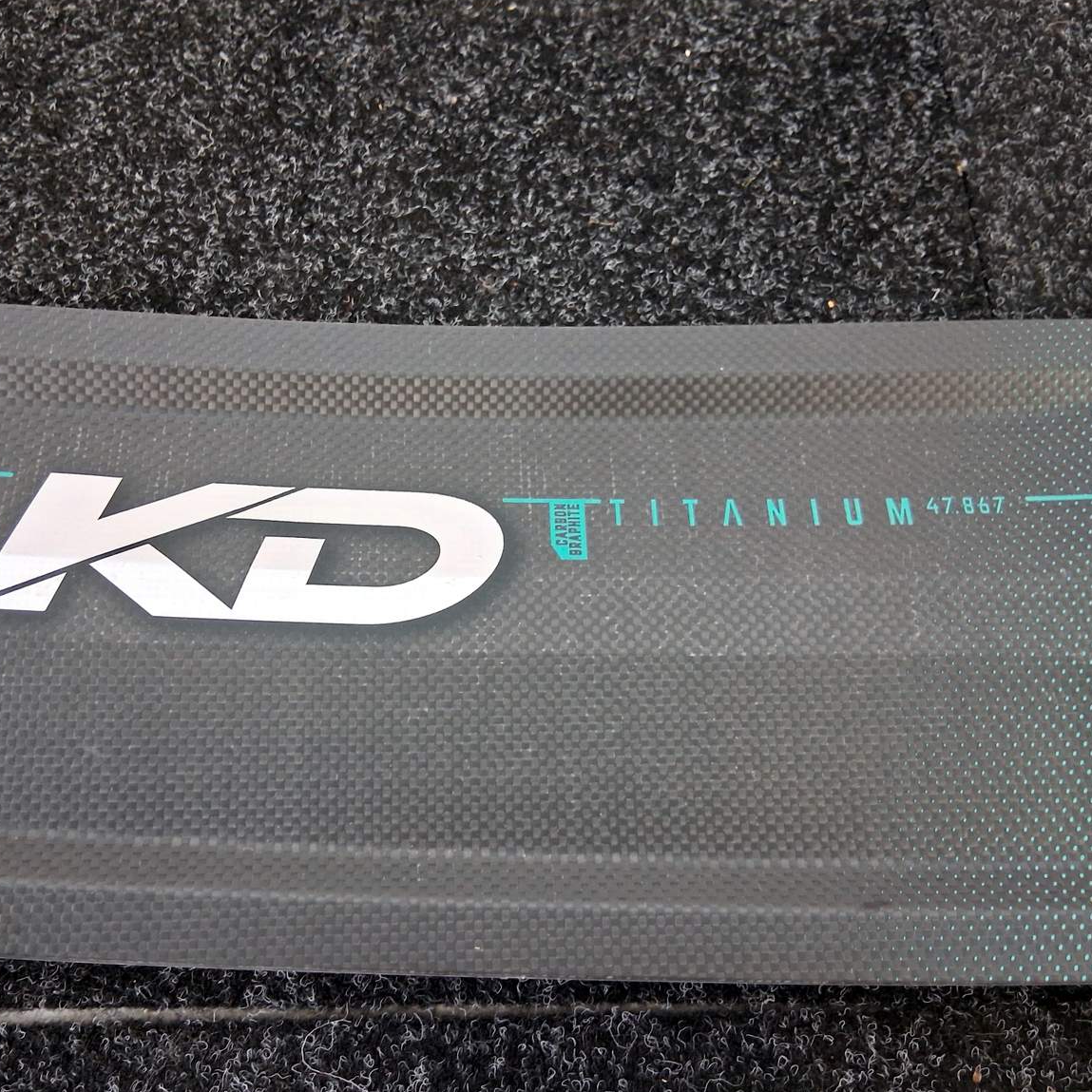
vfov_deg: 51.1
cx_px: 503
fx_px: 1142
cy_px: 562
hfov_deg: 51.1
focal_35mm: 32
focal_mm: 3.98
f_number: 1.8
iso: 320
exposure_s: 1/50
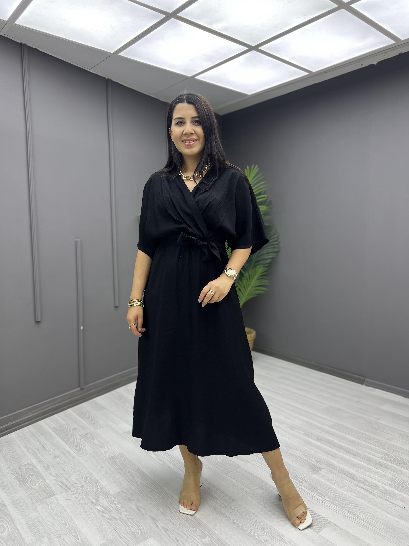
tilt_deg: -5.5
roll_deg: +0.1
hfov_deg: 53.1
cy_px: 273
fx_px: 410
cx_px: 204
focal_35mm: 26
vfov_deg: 67.3
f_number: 1.5
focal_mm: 5.7
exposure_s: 1/209
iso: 40
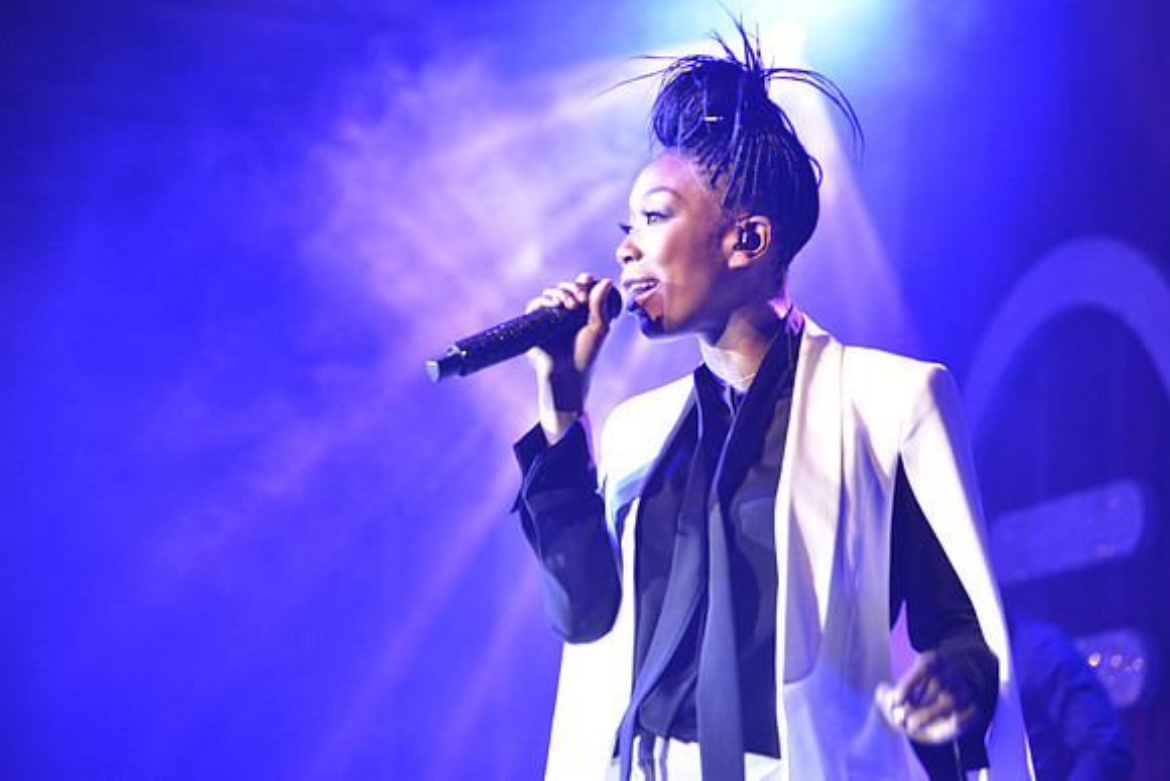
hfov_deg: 17.6
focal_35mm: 116
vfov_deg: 11.8
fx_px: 3771
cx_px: 585
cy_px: 390
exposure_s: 1/125
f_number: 5.6
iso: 2000
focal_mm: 116
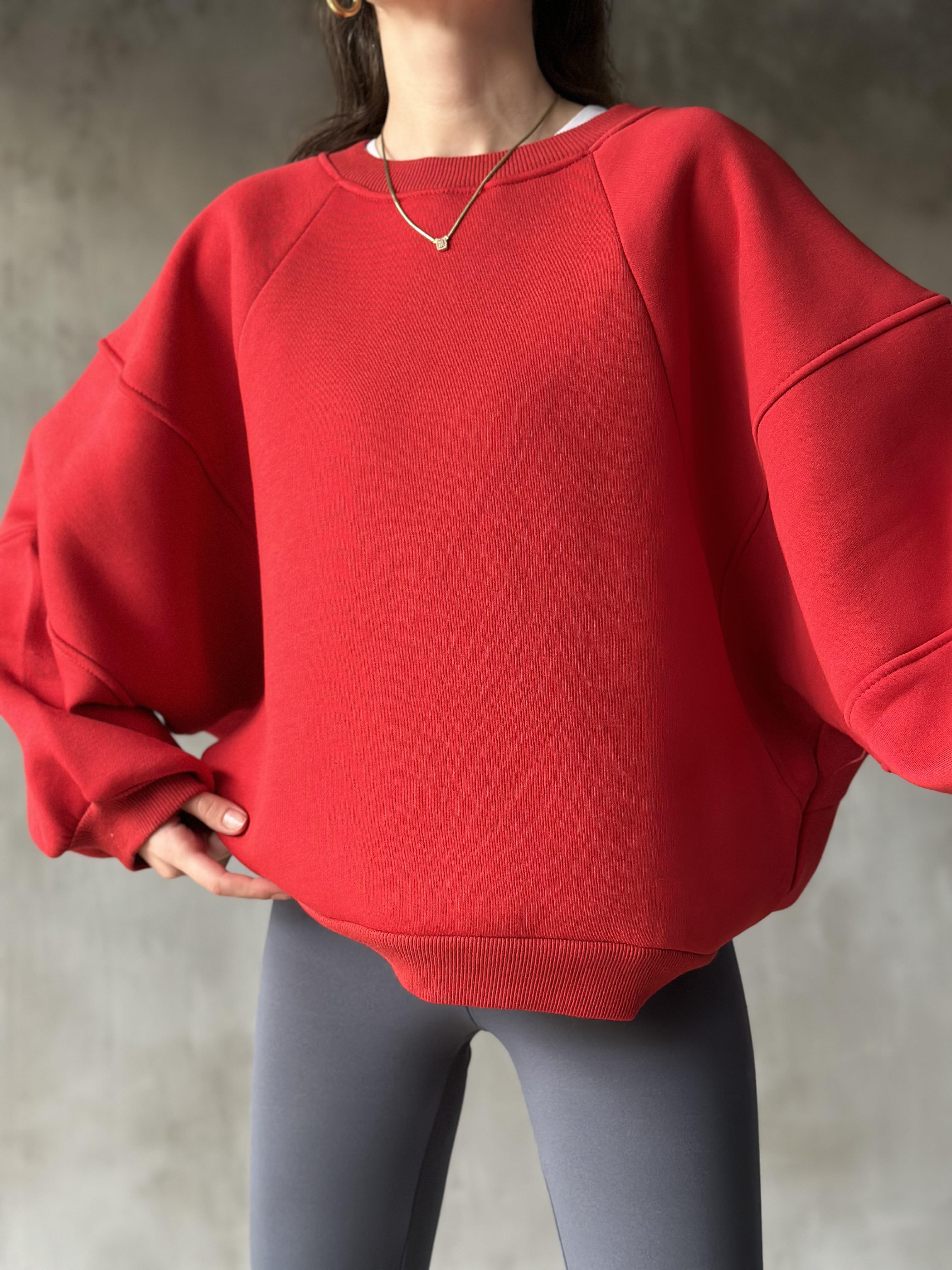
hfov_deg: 30.3
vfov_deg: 39.7
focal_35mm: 48
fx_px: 1760
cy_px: 635
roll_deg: +0.7
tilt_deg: +2.8
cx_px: 476
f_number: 1.78
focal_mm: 6.86
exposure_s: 1/56
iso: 400
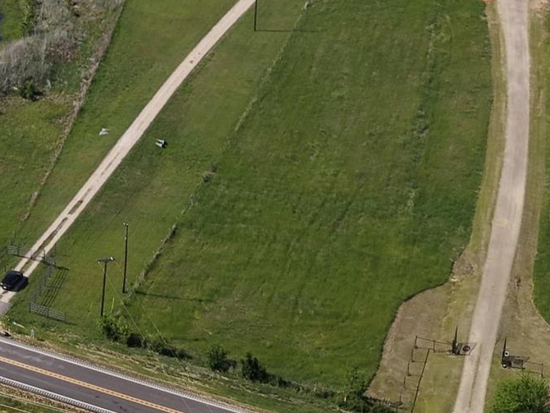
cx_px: 10
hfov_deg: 17.5
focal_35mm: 110
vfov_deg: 12.5
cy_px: -297
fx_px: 1748
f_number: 1.8
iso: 230
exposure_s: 1/6000
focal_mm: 8.67
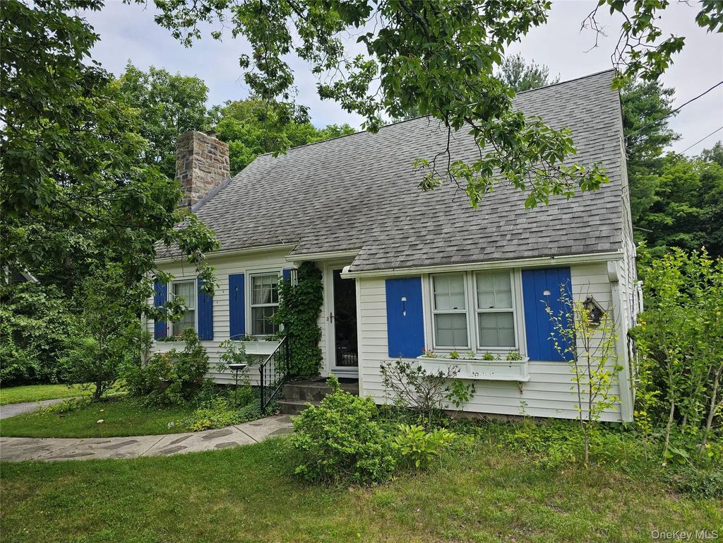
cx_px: 362
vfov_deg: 58.9
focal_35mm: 23
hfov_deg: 73.9
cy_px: 272
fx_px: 480
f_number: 1.7
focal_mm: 6.3
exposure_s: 1/476
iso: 10
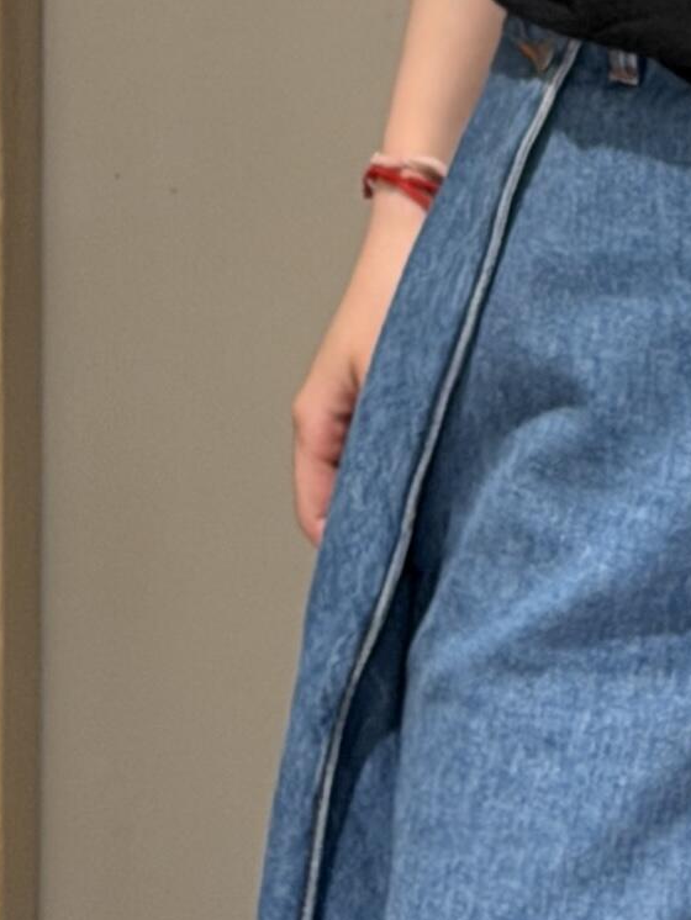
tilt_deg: -5.2
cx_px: 1030
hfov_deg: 8.4
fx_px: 4629
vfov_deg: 10.9
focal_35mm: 174
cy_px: -464
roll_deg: -0.4
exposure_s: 1/50
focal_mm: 6.76
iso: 125
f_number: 1.78
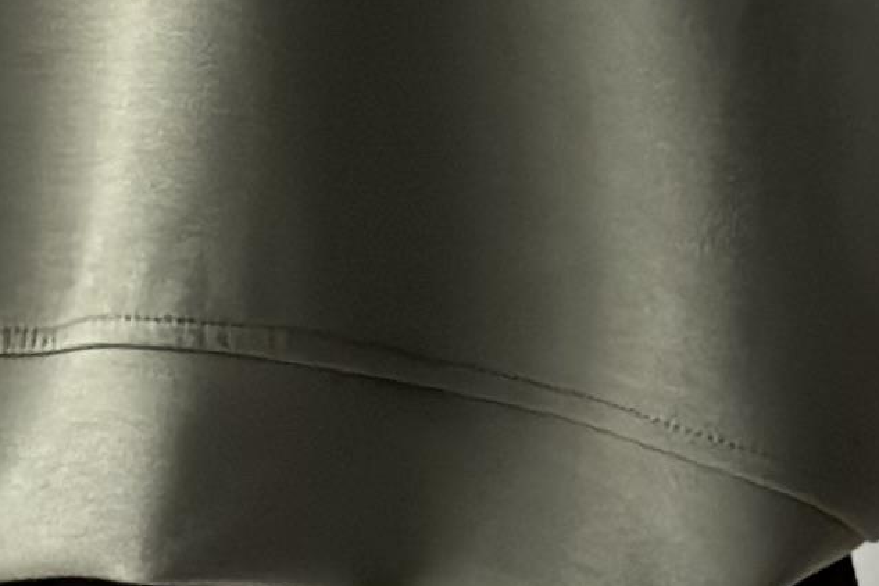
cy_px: -685
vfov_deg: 4.3
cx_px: 275
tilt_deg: +3.4
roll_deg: -0.3
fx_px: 7764
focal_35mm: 318
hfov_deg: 6.5
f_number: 1.78
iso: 320
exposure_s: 1/60
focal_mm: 6.86
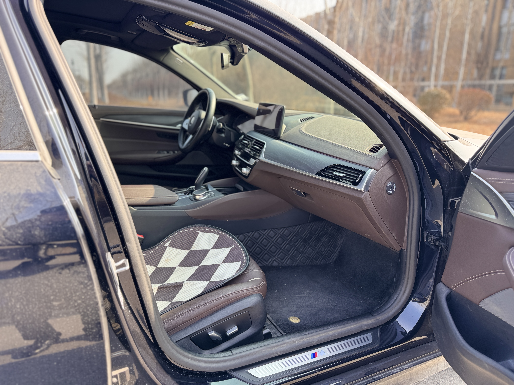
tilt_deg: -15.0
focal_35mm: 24
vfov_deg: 56.8
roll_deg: -0.7
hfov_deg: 71.6
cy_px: 192
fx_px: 356
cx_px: 257
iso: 80
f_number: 1.78
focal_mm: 6.76
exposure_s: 1/422
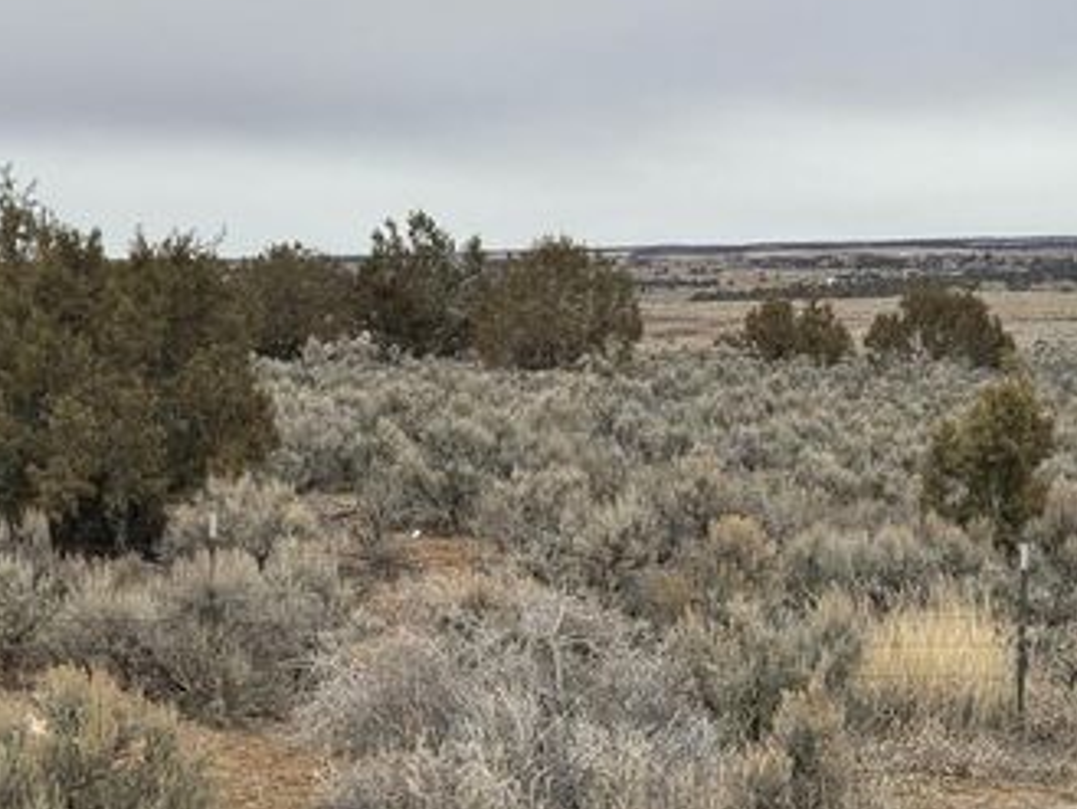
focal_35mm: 73
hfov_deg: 26.6
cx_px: 435
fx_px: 2272
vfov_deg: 20.2
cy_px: 352
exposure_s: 1/2110
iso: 64
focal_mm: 6.76
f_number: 1.78
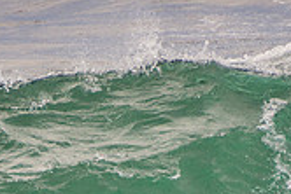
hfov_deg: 1.0
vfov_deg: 0.7
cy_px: 308
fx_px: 16957
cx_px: 135
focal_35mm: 2096
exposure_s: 1/800
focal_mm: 400
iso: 450
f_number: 5.6
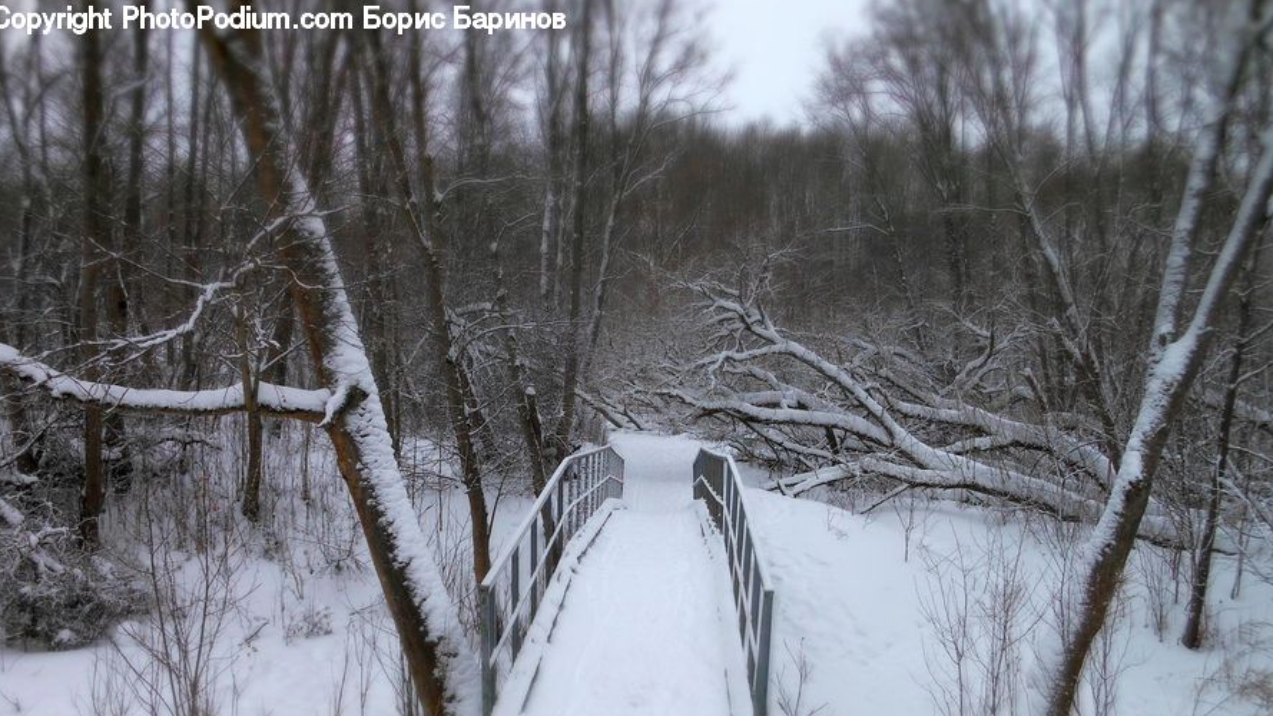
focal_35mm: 32
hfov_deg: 61.0
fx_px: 1080
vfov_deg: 36.4
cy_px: 468
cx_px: 634
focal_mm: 5.2
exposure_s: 1/60
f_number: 3.3
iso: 80
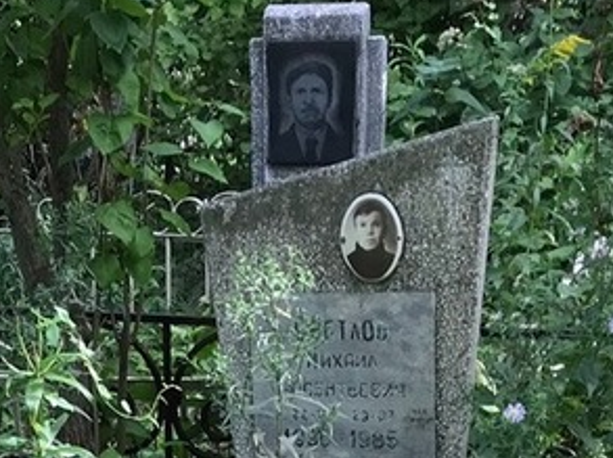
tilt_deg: -23.4
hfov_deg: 19.7
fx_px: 1733
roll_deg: +4.4
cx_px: 82
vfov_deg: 13.9
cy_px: 726
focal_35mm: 98
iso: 20
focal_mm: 3.99
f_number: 1.8
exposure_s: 1/139
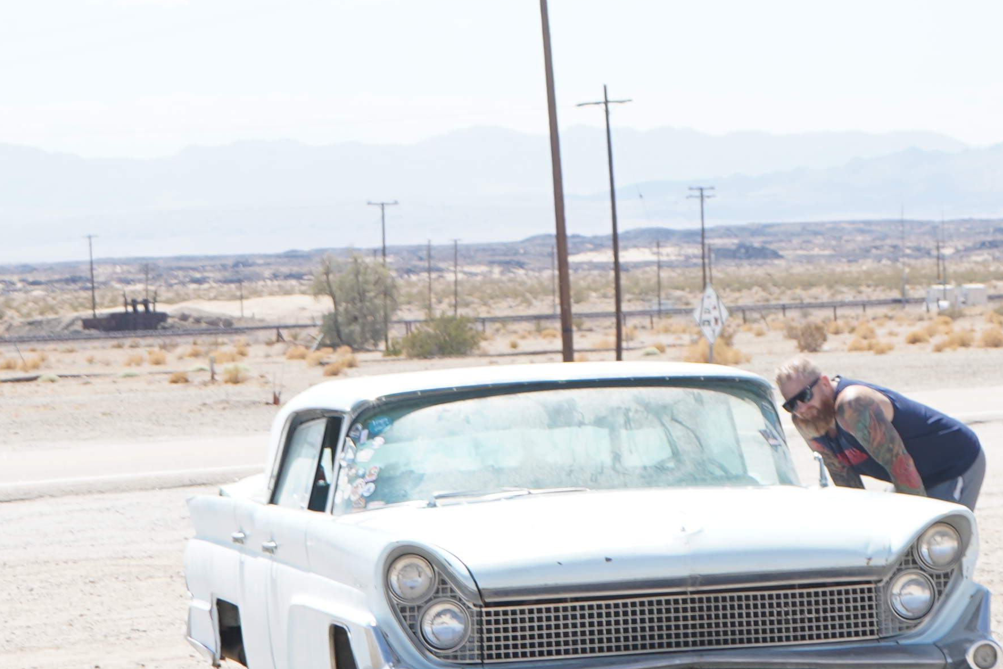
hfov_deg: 12.8
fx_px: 4457
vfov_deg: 8.5
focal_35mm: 160
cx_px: 704
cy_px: -209
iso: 100
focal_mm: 47
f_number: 8
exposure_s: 1/160
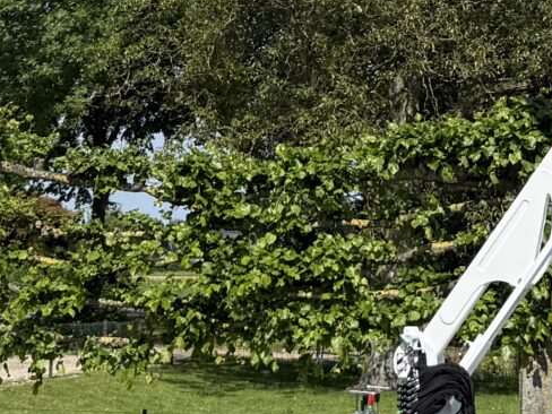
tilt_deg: +18.3
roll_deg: -0.6
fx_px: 2009
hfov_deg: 15.6
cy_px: -369
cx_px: 398
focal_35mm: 126
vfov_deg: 10.9
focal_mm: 6.76
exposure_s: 1/4405
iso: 80
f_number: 1.78
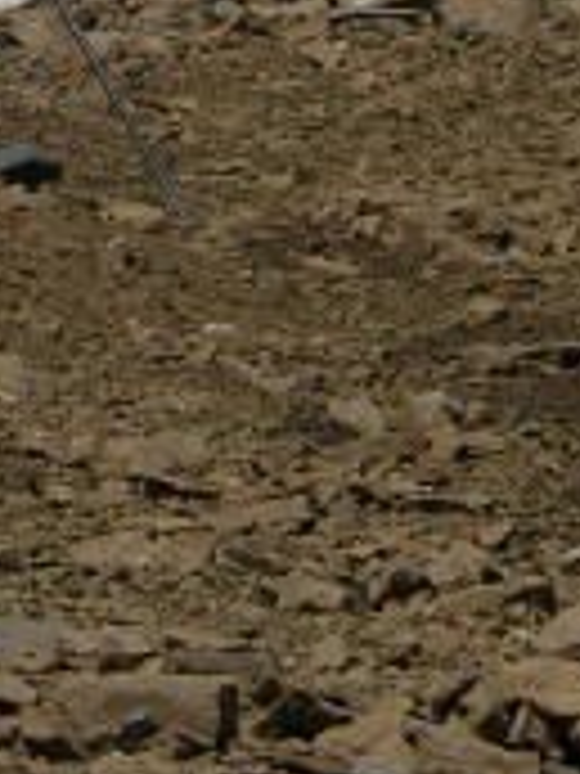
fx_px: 10947
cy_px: -396
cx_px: -36
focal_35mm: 490
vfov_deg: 4.0
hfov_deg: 3.0
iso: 50
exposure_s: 1/472
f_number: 5.8
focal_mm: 27.3
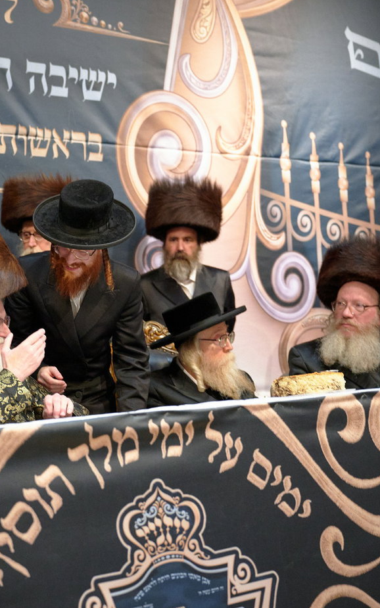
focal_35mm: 54
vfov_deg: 37.5
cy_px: 303
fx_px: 895
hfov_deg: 23.3
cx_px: 34
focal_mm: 35
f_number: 2.8
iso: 4000
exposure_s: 1/200
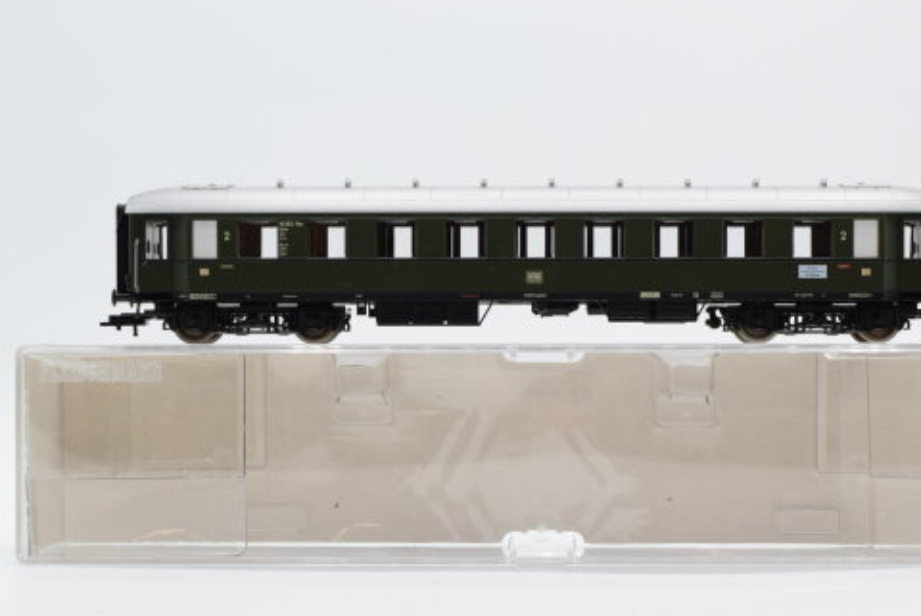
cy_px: 375
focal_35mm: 66
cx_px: 547
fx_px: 1680
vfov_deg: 20.7
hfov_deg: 30.6
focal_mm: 35
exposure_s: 1/125
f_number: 8
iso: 400
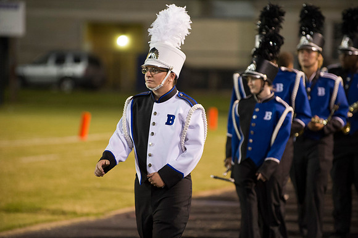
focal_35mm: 200
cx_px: 179
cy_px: 119
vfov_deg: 6.9
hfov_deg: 10.3
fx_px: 1988
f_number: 2.8
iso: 3200
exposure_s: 1/160
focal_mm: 200
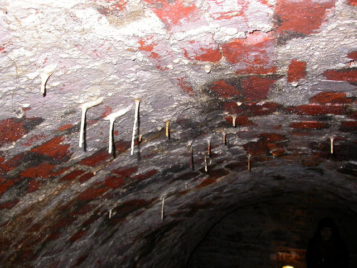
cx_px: 178
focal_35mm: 38
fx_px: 392
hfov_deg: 49.0
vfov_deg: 37.7
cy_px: 134
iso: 100
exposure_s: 1/60
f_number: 2.6
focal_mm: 7.85
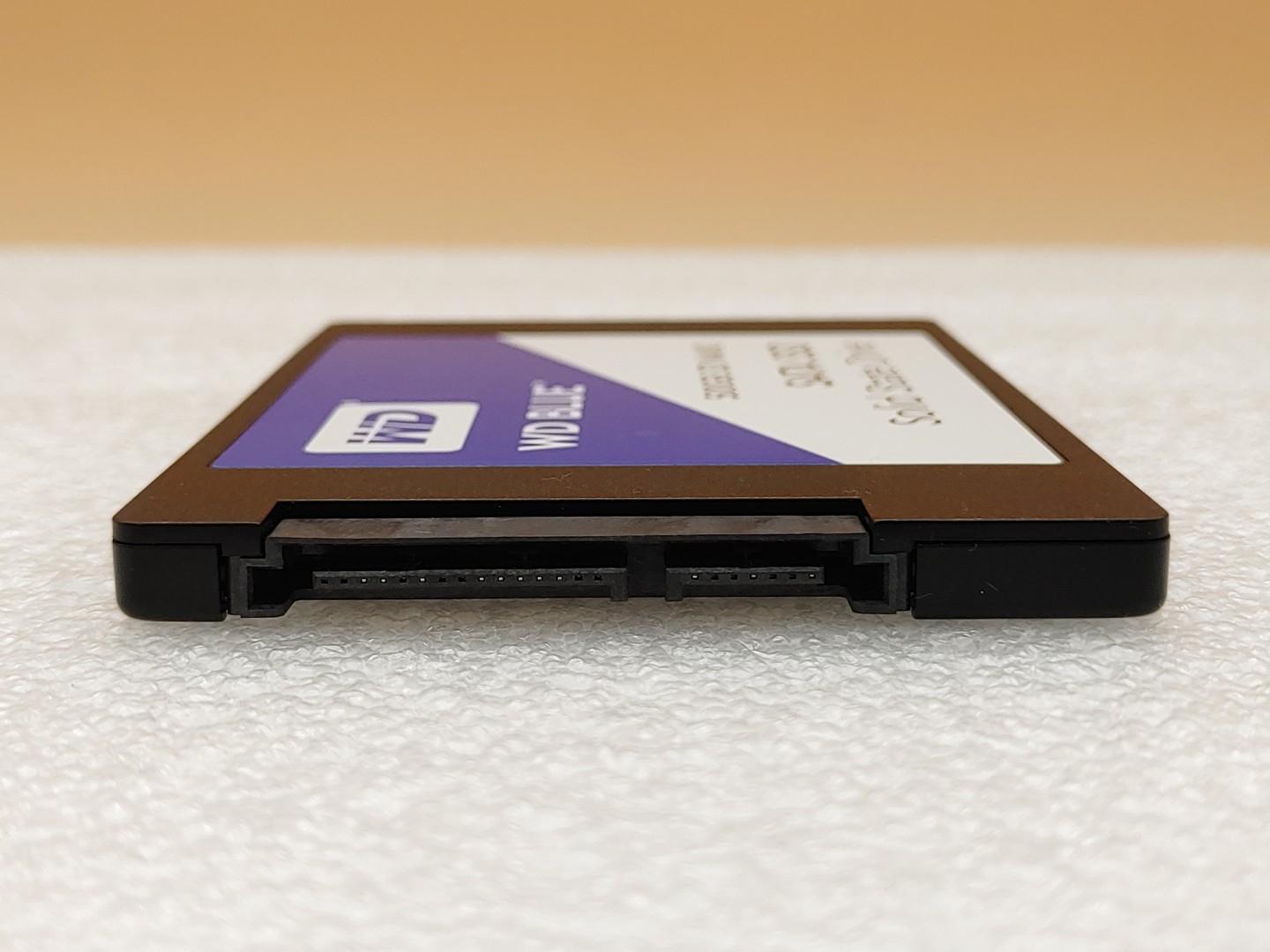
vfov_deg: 29.7
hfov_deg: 38.9
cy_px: 476
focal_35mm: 49
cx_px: 635
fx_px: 1798
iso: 50
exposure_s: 1/191
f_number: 1.8
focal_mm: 4.36
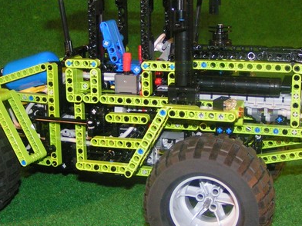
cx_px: 133
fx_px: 541
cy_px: 107
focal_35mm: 62
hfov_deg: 31.2
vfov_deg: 23.6
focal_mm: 5.8
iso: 200
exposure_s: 1/40
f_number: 2.8
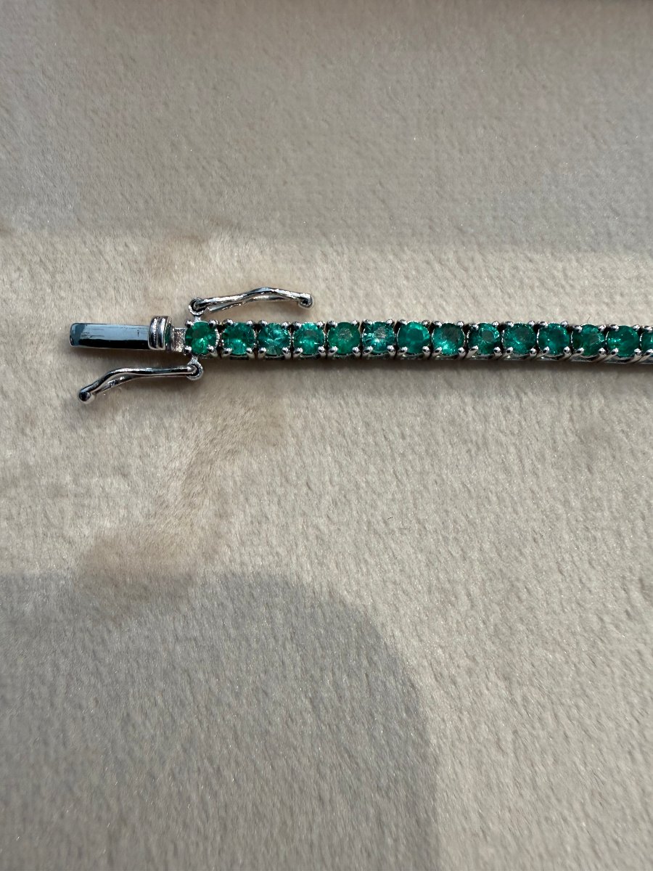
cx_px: 326
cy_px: 436
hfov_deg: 56.8
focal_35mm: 24
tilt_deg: -79.8
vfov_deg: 71.6
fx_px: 604
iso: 125
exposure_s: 1/100
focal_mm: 2.22
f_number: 2.2
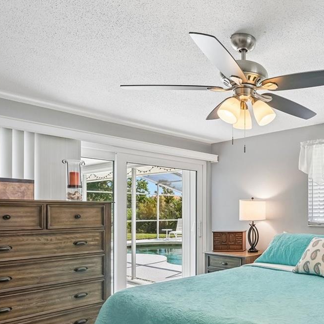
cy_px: 207
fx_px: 307
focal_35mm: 29
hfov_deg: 48.0
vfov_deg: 54.8
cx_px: 309
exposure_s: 1/160
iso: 400
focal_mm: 14
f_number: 8
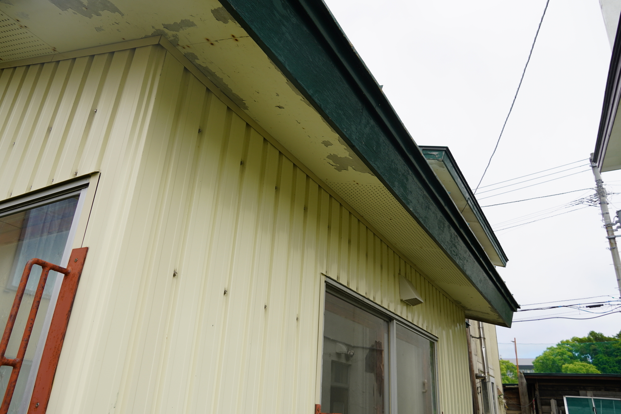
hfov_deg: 67.4
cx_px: 310
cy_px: 207
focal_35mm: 27
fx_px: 466
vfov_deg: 47.9
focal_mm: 18
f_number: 5.6
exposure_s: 1/320
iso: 100
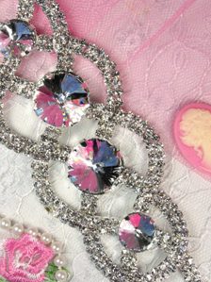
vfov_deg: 25.3
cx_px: 85
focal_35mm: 77
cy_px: 130
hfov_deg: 19.1
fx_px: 626
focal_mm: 8.3
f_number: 4.7
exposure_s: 1/350
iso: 80
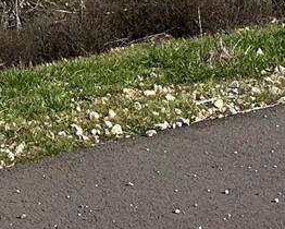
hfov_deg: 10.5
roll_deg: -1.8
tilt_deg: -0.3
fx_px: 1545
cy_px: -353
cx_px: 51
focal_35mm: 183
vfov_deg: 7.8
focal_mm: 6.86
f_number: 1.78
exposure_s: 1/5848
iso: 80
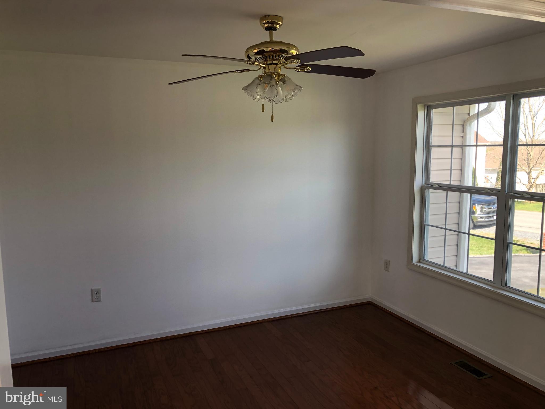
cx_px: 272
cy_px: 204
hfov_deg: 63.4
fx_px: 441
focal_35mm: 28
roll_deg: +0.5
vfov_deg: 49.7
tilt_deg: -5.6
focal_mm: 3.99
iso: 32
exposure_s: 1/120
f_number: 1.8
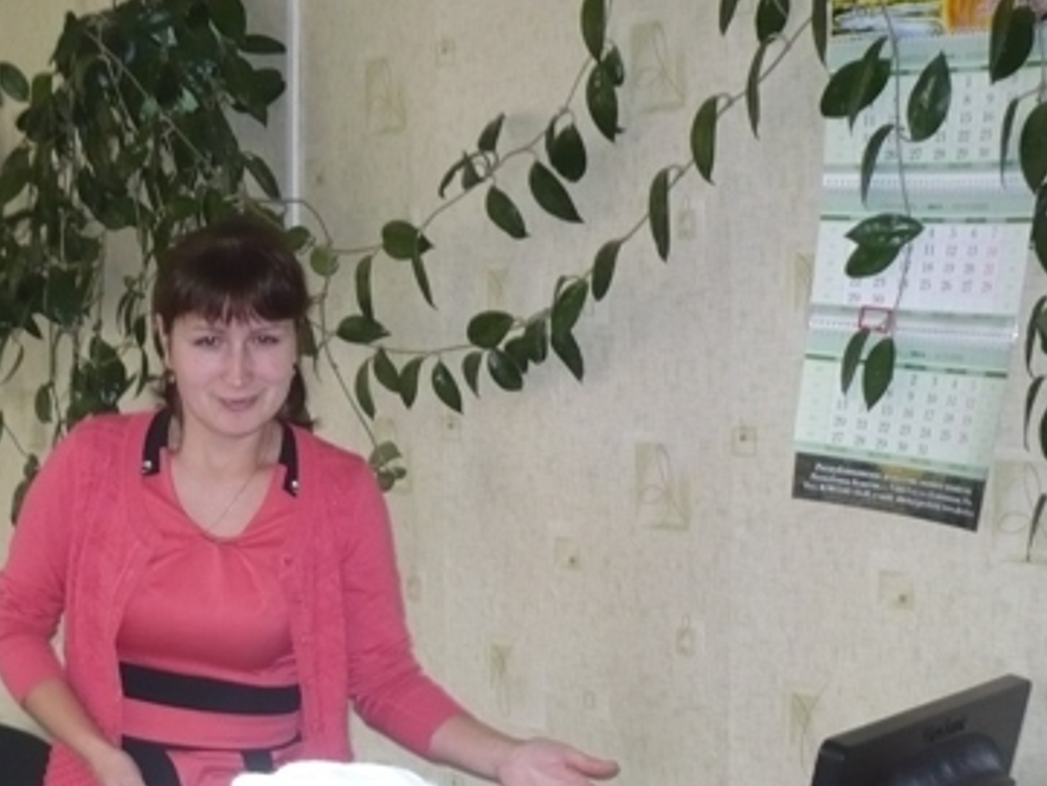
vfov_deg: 23.3
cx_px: 249
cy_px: 644
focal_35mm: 62
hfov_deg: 30.6
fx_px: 1876
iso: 200
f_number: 2.8
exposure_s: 1/30
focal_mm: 5.8
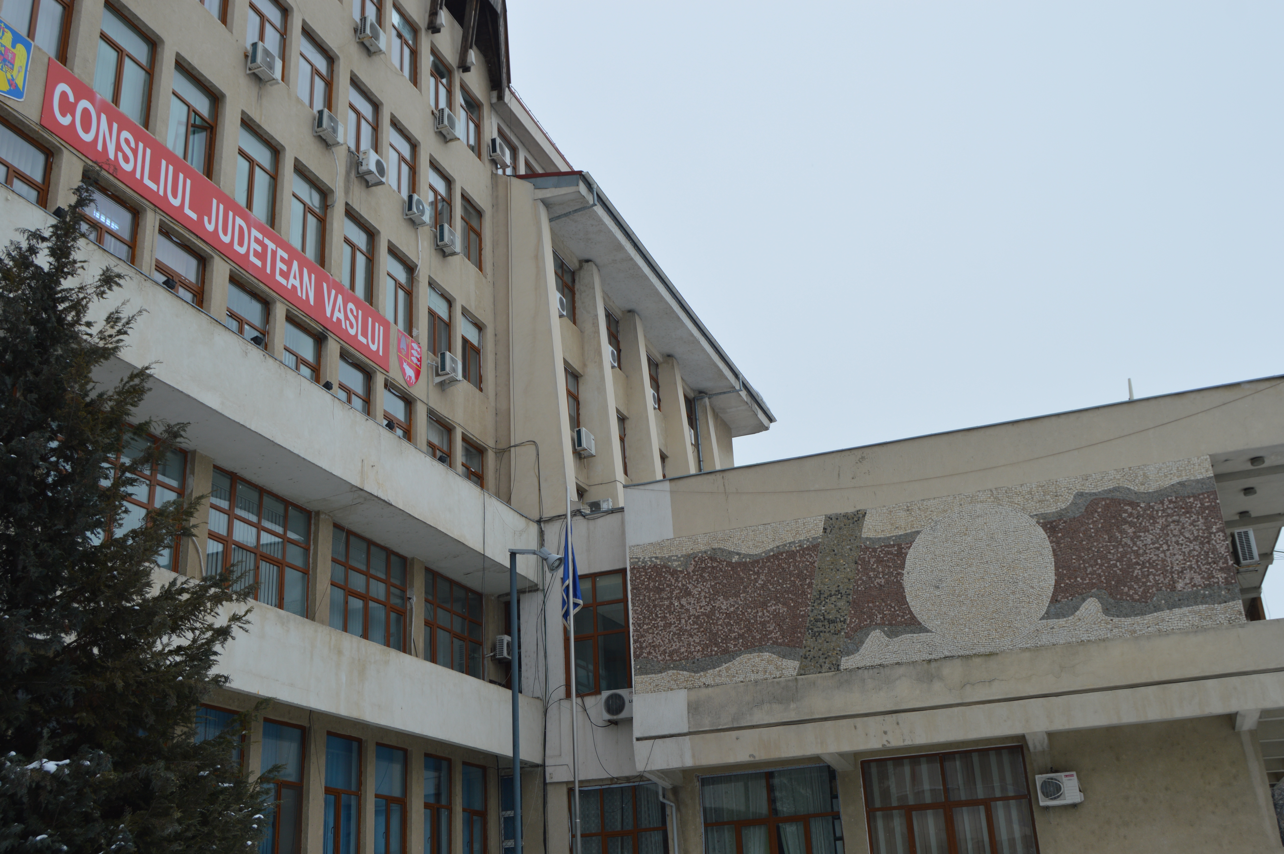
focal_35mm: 36
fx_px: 1283
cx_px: 642
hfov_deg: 53.2
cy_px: 427
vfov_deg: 36.8
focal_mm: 24
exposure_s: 1/250
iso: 100
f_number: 8
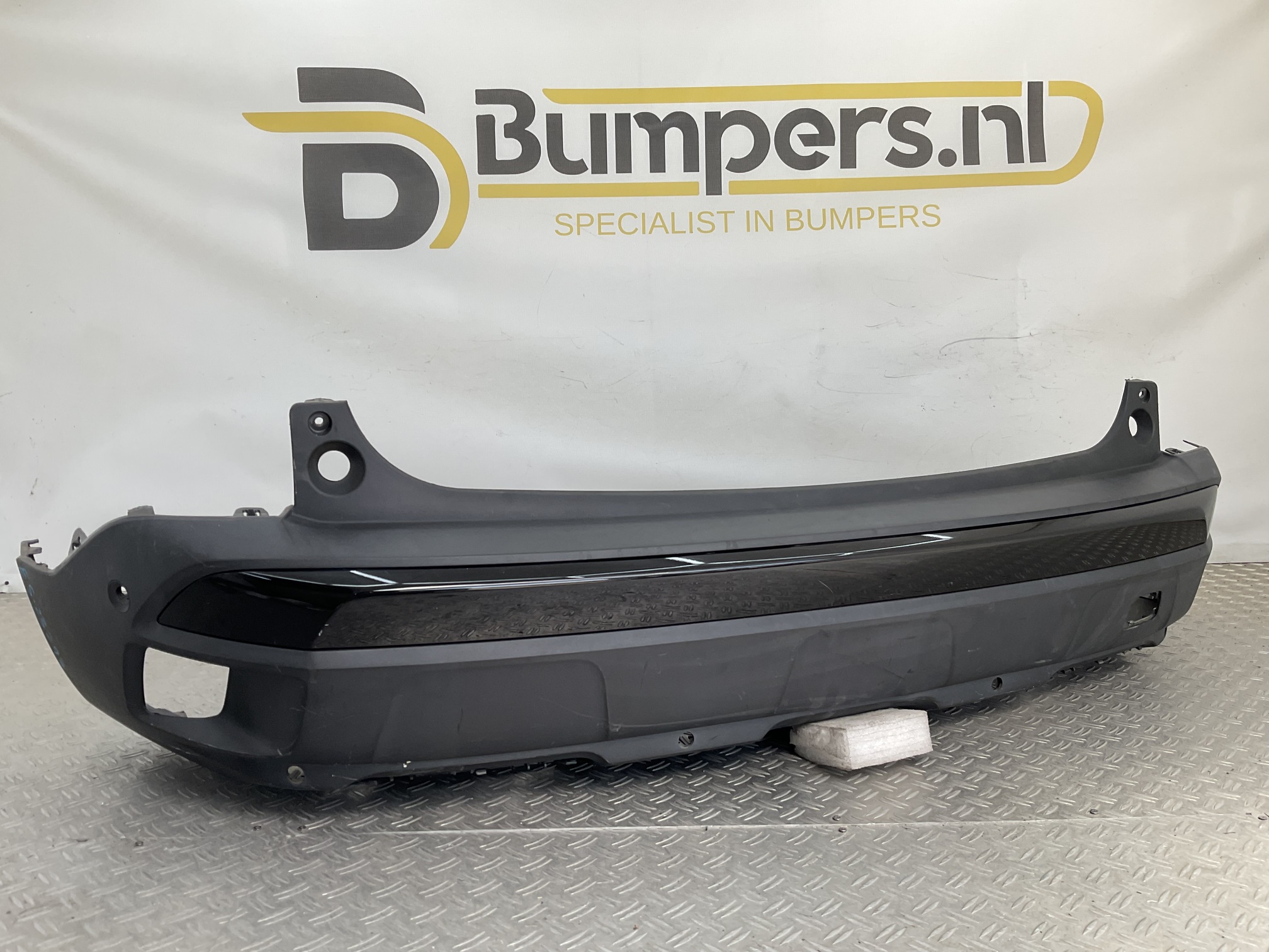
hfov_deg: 61.7
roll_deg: -0.5
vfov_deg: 48.2
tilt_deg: -8.2
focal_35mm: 29
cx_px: 634
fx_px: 1063
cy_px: 476
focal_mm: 3
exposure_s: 1/212
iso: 16
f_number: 1.8
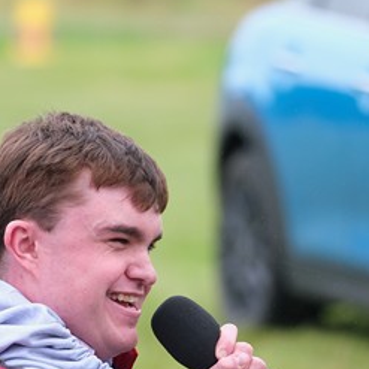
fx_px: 7827
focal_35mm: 649
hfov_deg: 2.7
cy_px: 287
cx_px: -22
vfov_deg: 2.7
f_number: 2.8
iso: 400
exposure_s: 1/640
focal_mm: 140
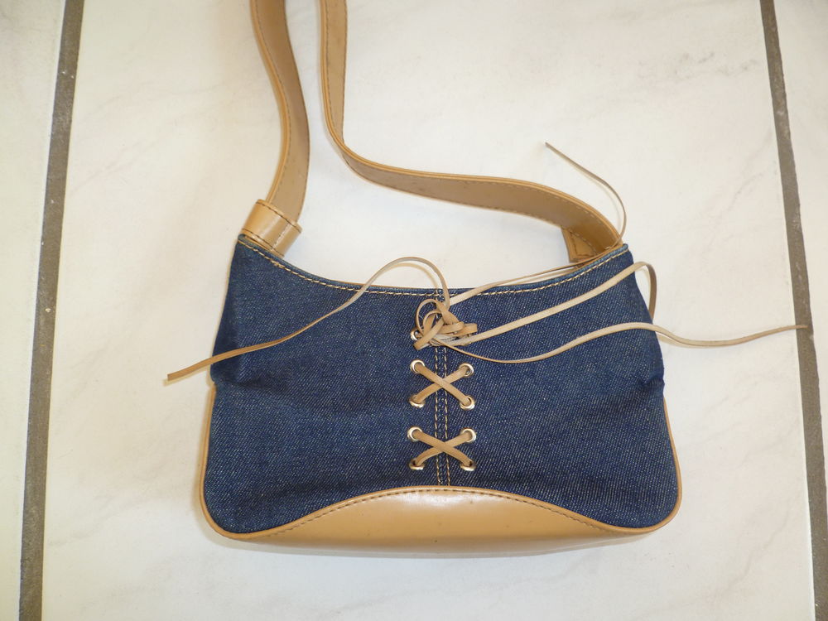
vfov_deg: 49.7
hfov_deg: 63.4
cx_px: 414
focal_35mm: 28
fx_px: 670
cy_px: 310
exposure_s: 1/30
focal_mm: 5
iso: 100
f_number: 3.3
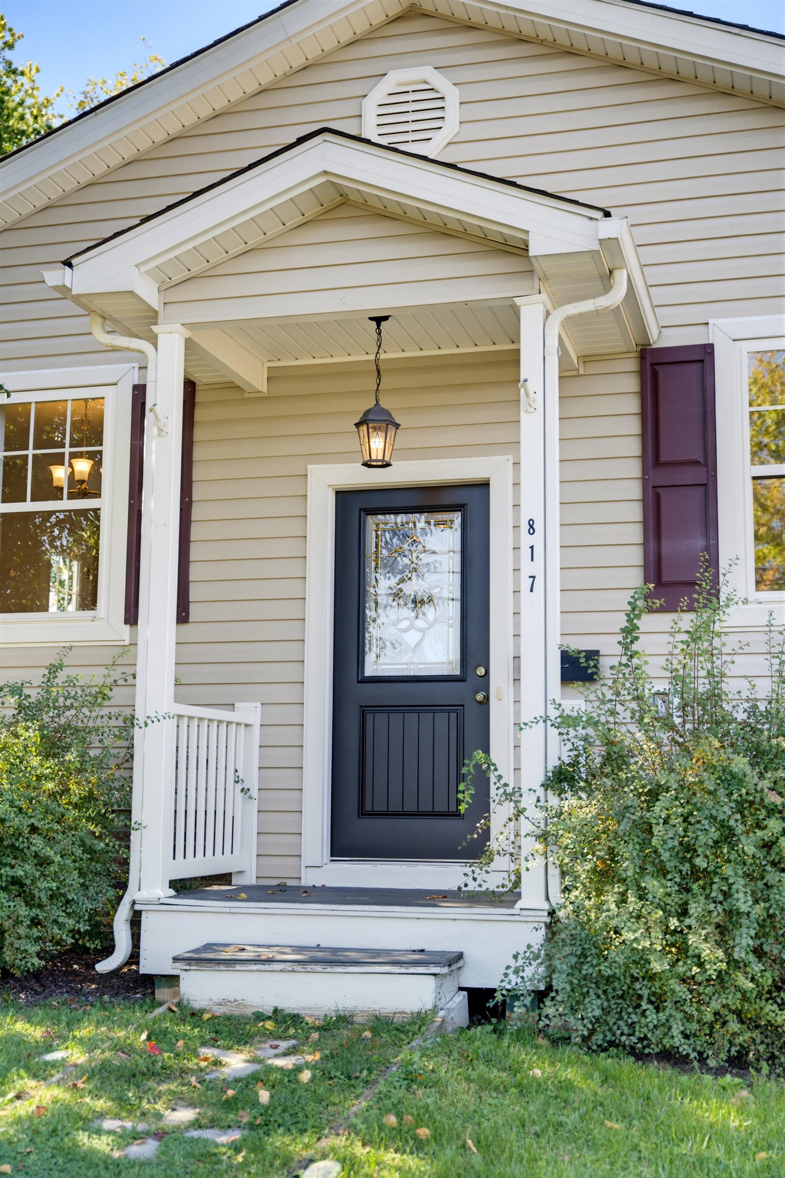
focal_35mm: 44
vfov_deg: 44.6
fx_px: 1436
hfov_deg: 30.6
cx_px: 392
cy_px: 589
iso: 500
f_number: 2.8
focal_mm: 43.9
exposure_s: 1/800
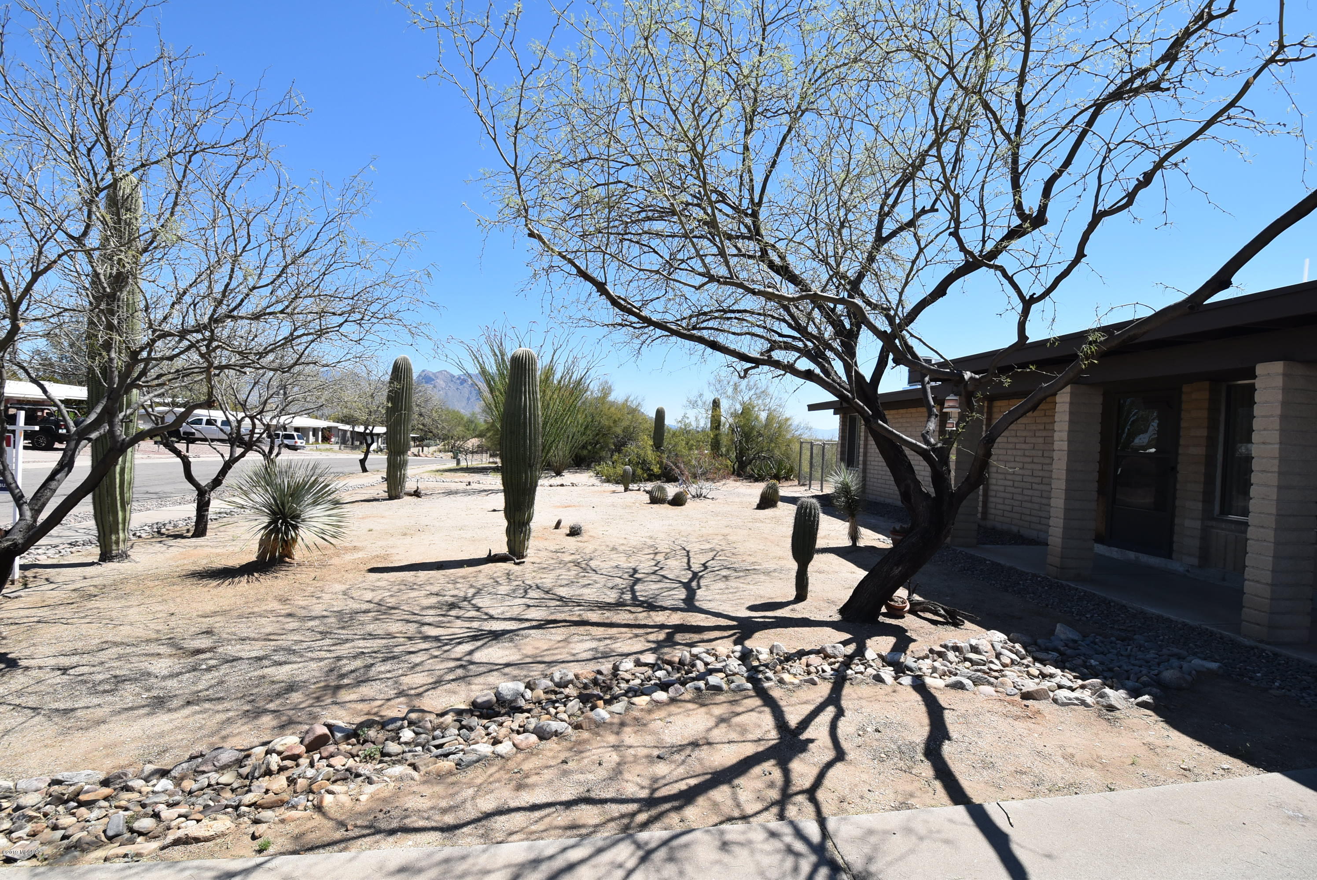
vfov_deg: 77.4
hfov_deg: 100.3
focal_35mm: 15
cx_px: 658
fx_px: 549
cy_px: 440
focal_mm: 10
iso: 200
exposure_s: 1/320
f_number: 9
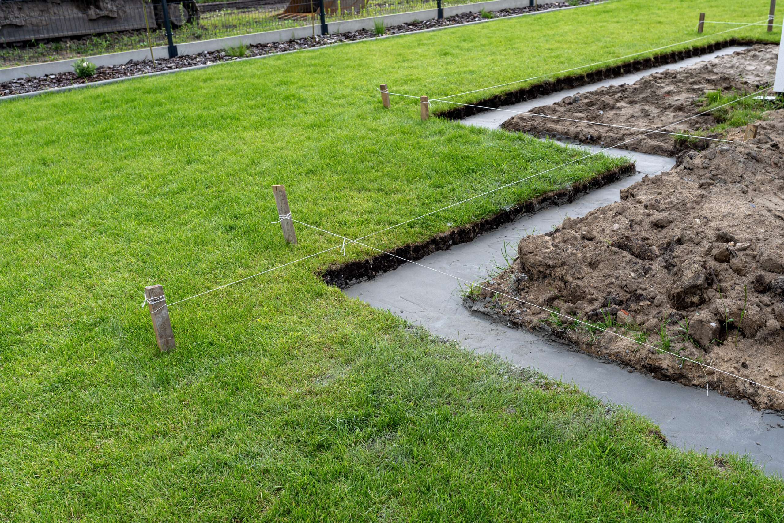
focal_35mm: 35
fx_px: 762
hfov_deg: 54.4
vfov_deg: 37.9
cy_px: 262
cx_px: 392
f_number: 6.3
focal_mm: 35
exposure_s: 1/200
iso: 100
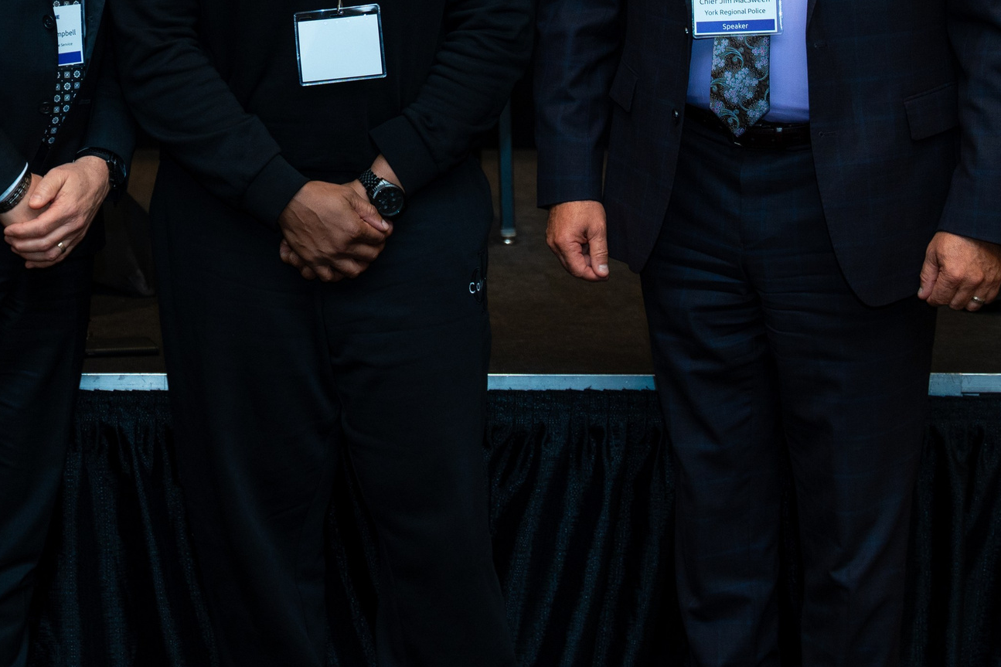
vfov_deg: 11.3
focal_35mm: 120
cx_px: 190
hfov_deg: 16.9
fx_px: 3336
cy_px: -53
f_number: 2.8
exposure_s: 1/160
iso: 640
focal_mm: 54.3
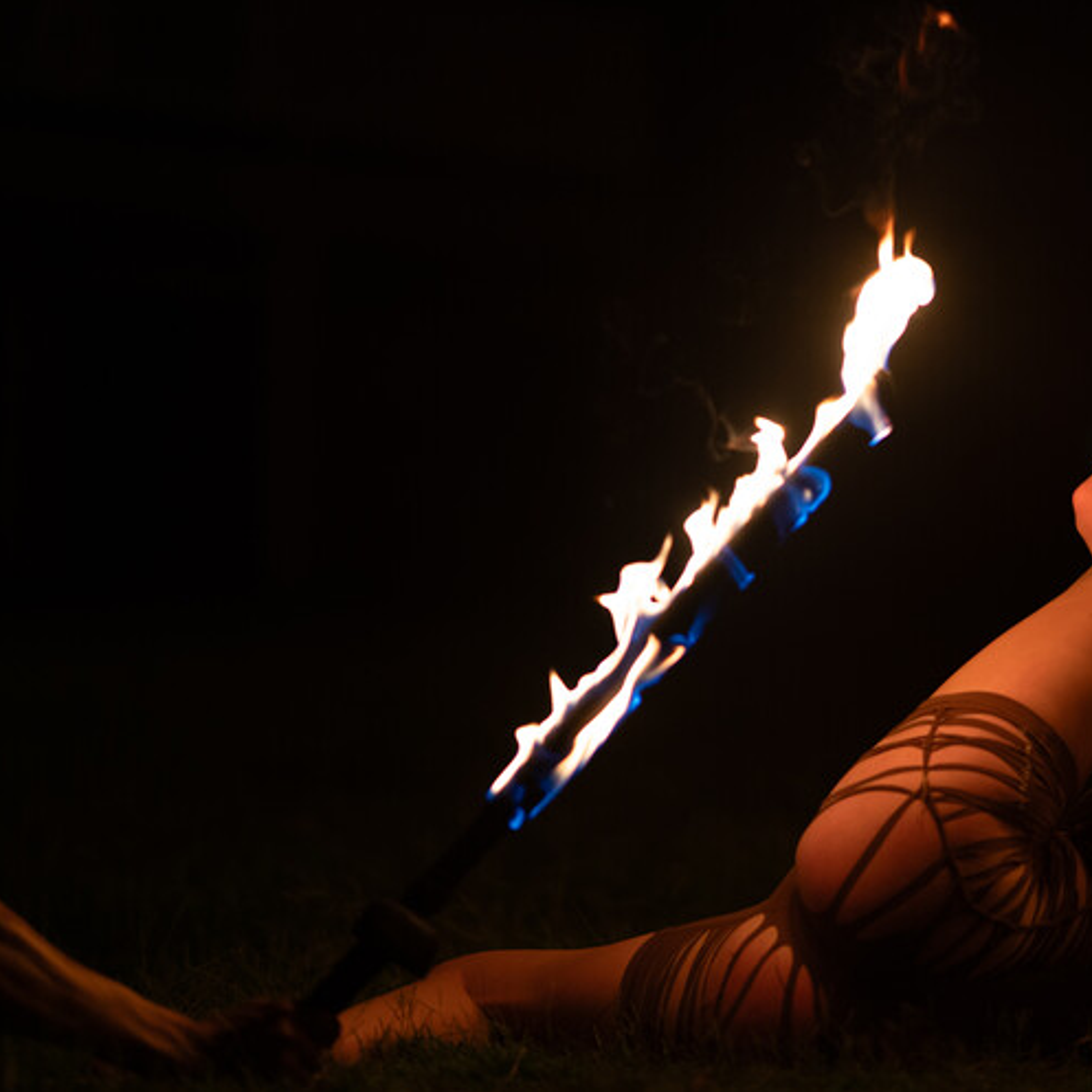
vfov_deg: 16.0
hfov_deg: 15.9
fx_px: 3890
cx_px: 767
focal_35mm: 109
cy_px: 547
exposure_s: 1/200
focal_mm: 85
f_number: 1.4
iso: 1250
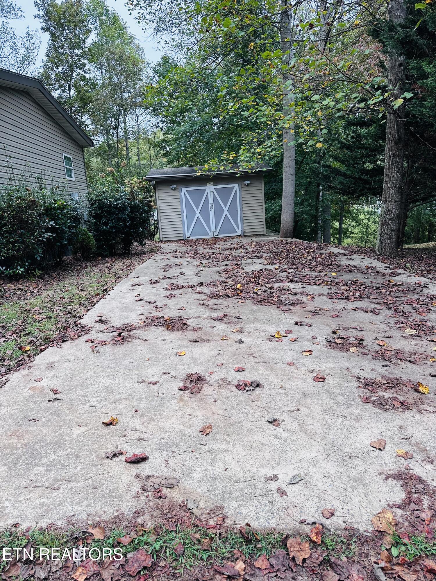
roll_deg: +4.3
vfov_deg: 71.6
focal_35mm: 24
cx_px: 218
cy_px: 290
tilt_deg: -10.8
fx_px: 403
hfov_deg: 56.8
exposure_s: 1/364
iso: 80
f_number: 1.78
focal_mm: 6.86
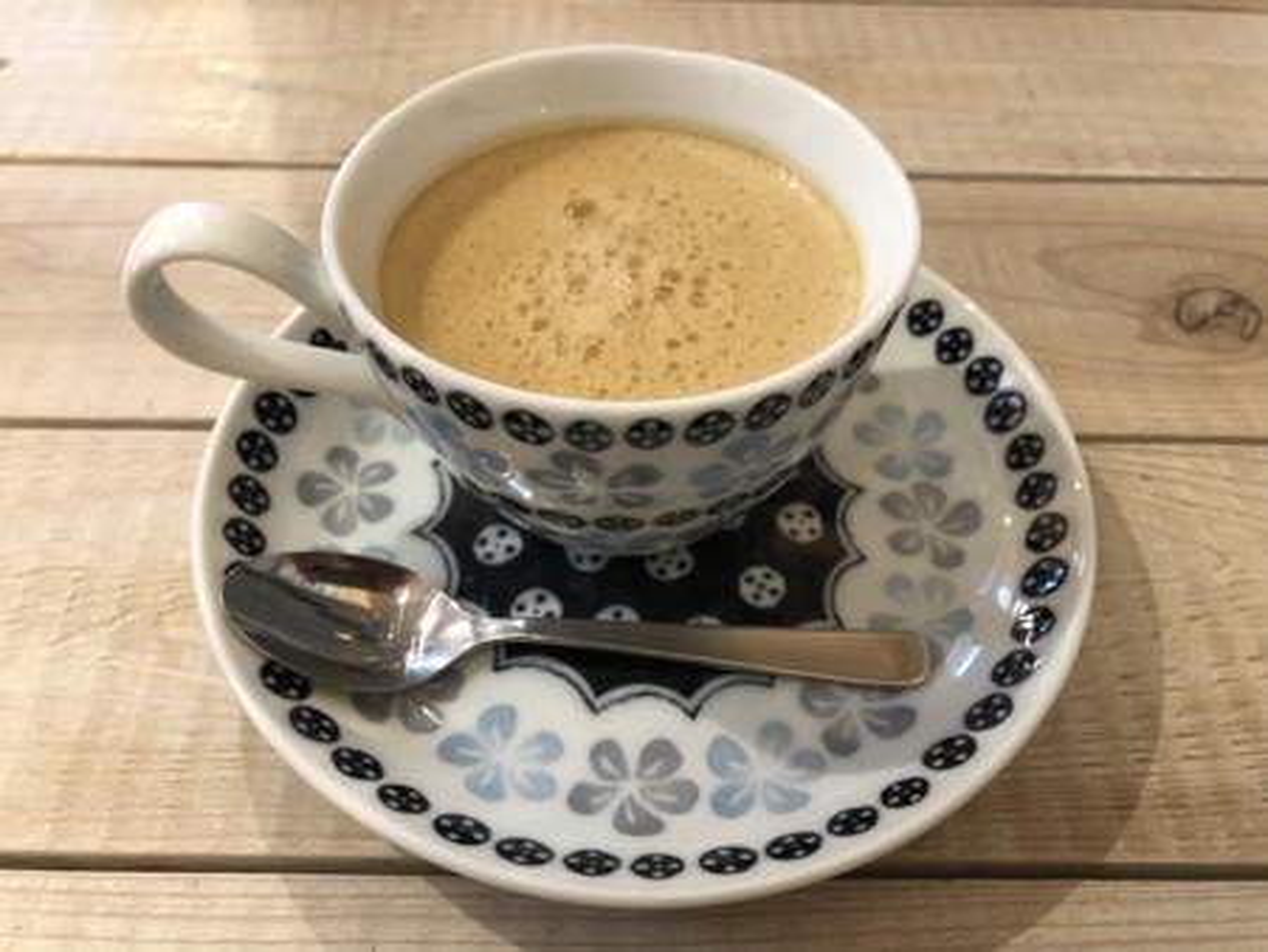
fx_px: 1026
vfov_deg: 49.8
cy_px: 476
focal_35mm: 28
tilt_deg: -51.6
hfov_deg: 63.4
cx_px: 634
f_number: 1.8
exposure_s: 1/17
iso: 64
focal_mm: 4
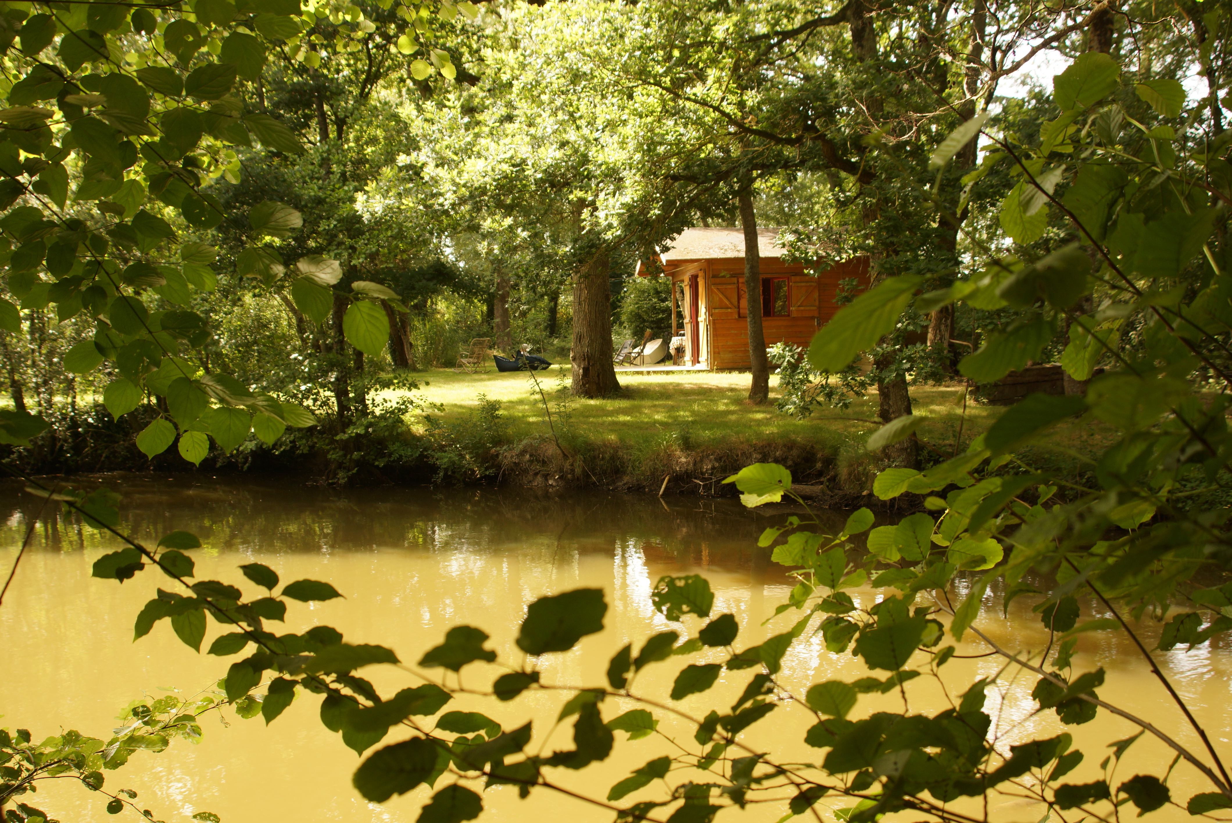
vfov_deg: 36.9
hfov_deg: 53.1
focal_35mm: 36
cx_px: 616
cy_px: 412
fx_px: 1233
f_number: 5.6
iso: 125
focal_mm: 24
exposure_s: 1/60
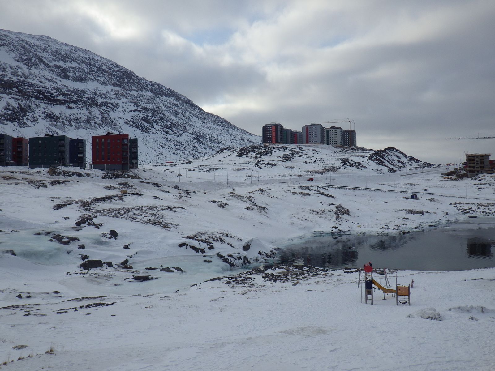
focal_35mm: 34
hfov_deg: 54.0
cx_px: 248
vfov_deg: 41.8
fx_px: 486
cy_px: 186
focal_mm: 6.1
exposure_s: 1/800
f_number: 4.6
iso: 125
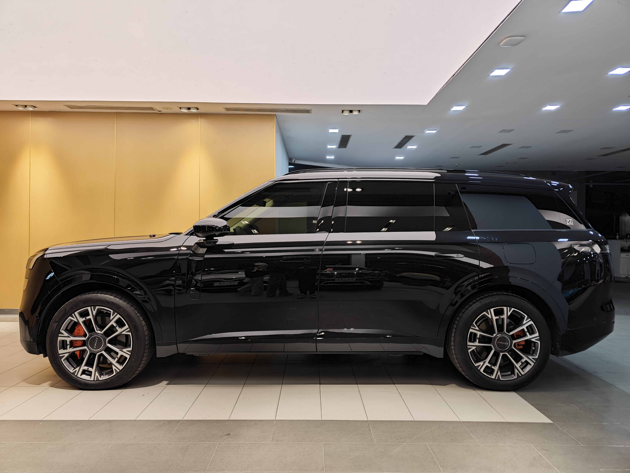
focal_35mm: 23
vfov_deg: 58.9
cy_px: 236
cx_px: 315
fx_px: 419
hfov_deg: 73.9
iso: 400
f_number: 1.9
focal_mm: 8.7
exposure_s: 1/57.3
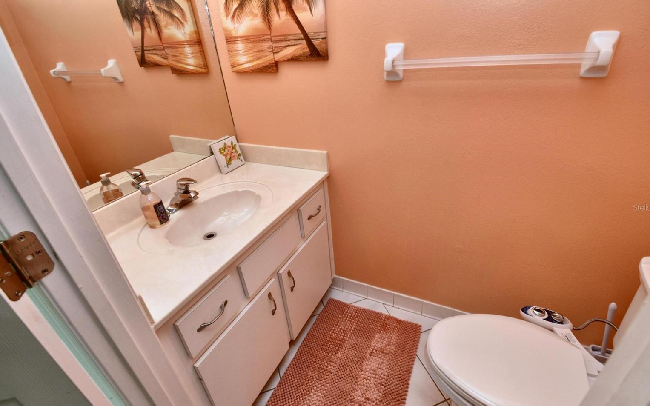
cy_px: 207
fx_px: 283
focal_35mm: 16
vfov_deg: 71.2
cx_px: 330
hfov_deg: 97.8
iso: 360
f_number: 8
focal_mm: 10
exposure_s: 1/60
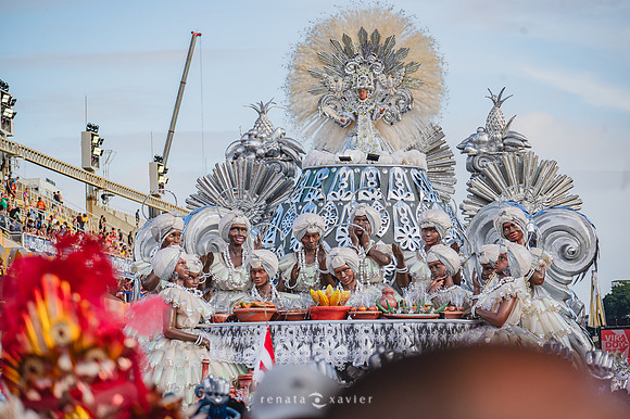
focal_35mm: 145
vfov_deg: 9.5
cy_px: 210
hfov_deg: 14.2
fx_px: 2536
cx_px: 315
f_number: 5.6
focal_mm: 145
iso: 400
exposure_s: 1/1600
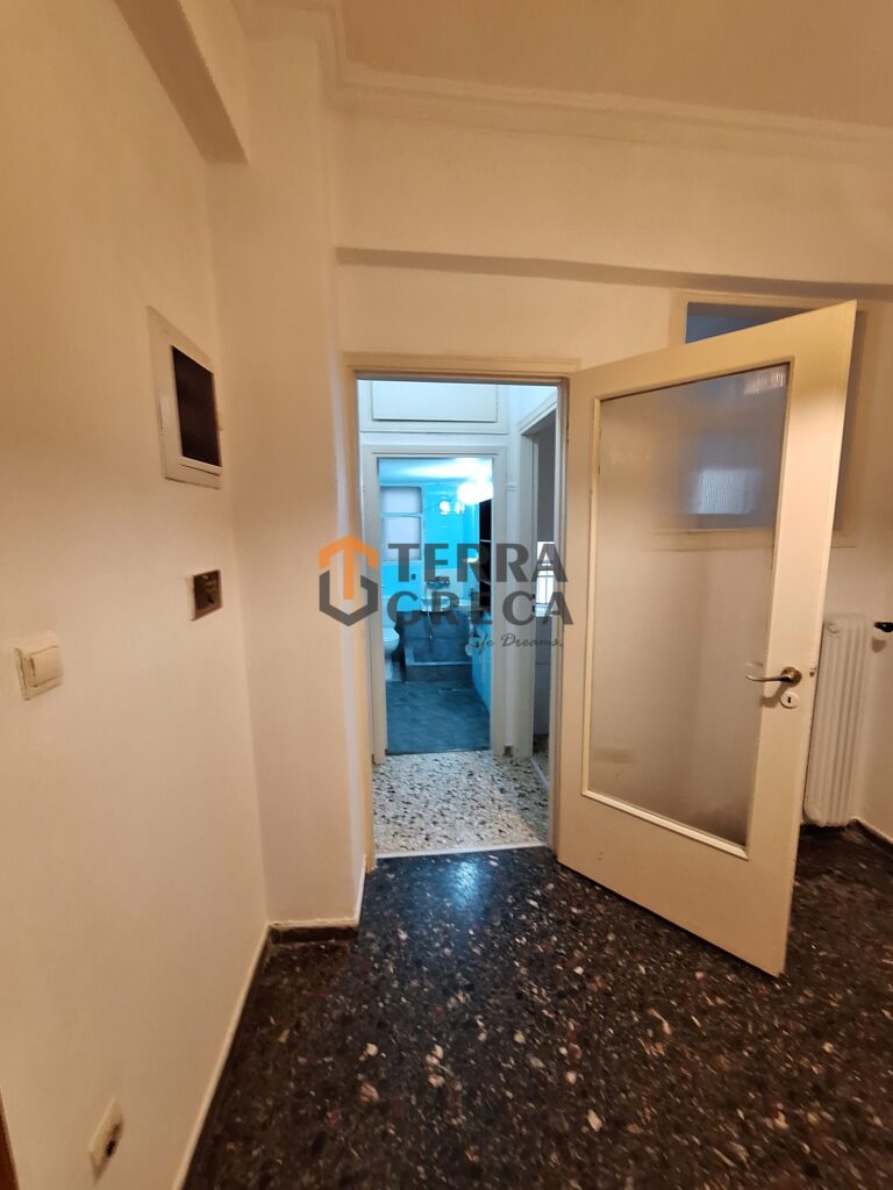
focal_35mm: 13
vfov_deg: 106.2
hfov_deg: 89.9
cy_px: 595
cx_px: 446
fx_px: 447
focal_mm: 1.74
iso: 200
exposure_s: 1/25
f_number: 2.2
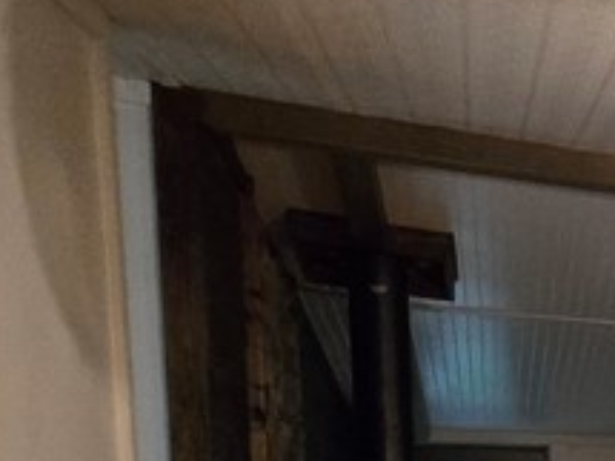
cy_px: 644
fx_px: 1101
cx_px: 1199
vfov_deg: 20.9
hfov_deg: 19.5
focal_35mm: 62
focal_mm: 2.2
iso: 1000
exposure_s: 1/60
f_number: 2.2
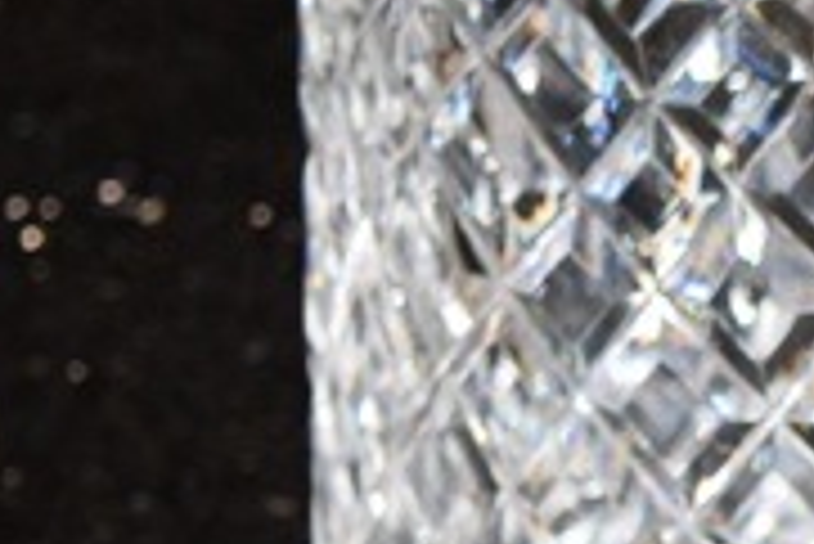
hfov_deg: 5.0
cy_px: 61
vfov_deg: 3.5
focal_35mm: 397
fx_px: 8984
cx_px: 2226
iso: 1400
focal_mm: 48
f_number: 5.3
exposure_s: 1/60
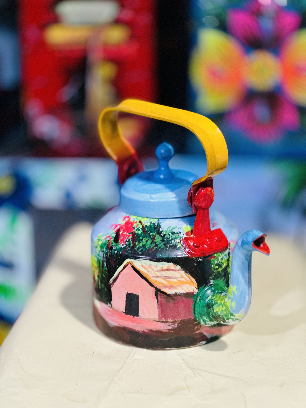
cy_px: 204
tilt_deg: -15.6
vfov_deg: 25.3
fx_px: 908
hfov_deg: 19.1
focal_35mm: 77
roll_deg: -1.9
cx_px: 153
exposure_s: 1/16
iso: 400
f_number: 2.8
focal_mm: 9
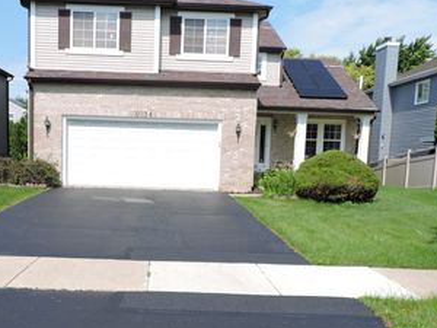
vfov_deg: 35.6
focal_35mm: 40
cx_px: 169
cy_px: 222
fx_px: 505
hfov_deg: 46.5
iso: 100
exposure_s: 1/1000
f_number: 3
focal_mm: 4.3
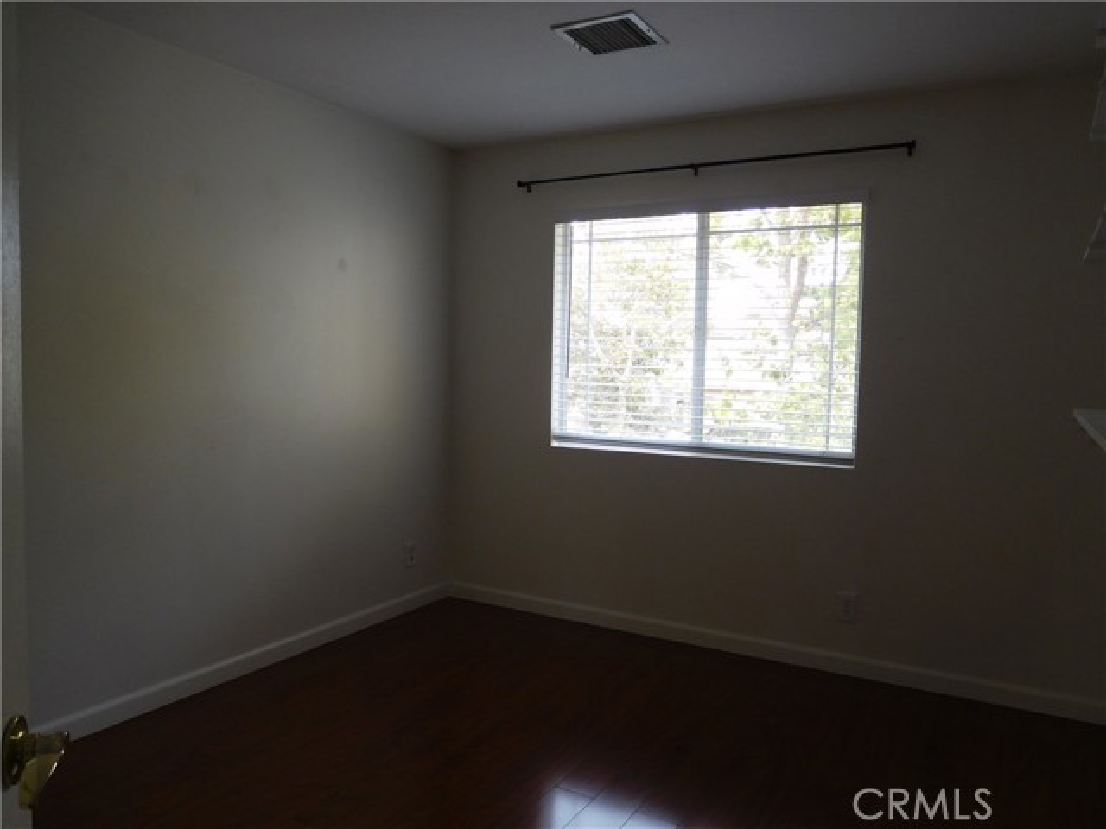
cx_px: 553
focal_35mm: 25
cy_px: 414
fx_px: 799
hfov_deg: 69.4
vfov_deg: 54.9
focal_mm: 4.5
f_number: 3.4
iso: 125
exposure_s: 1/80
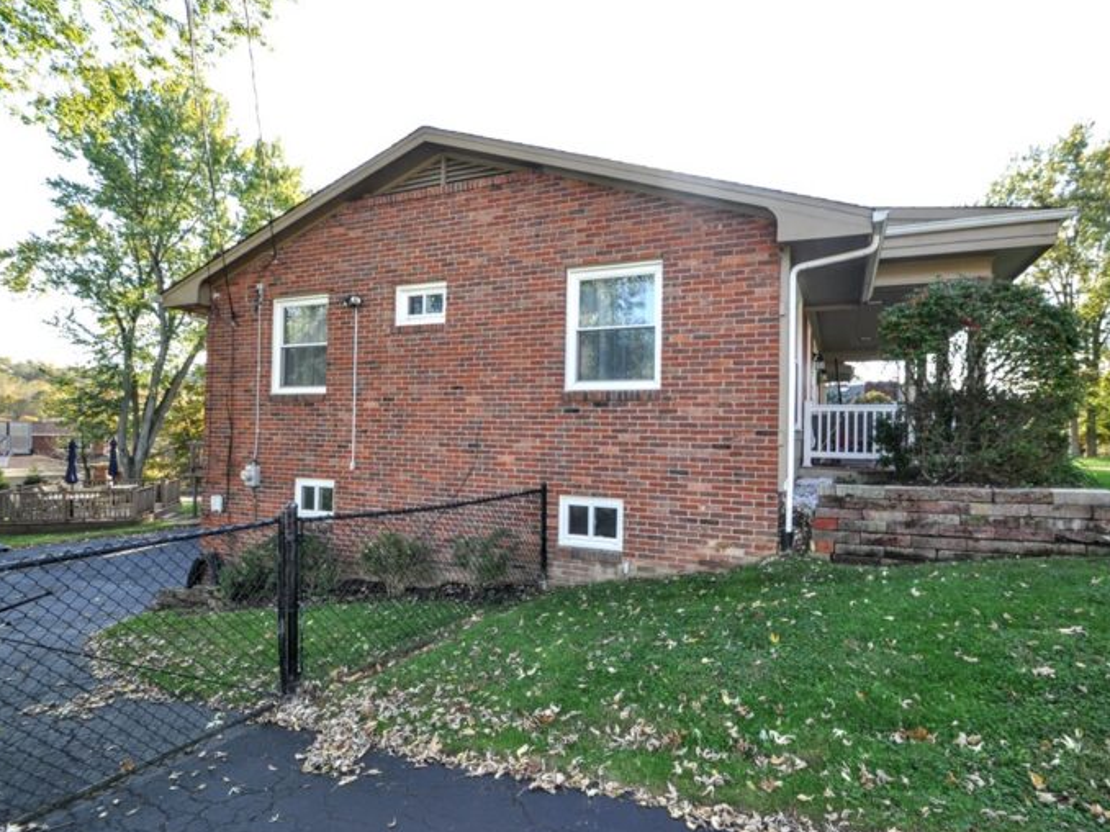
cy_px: 418
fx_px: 545
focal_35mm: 17
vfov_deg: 74.7
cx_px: 614
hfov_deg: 90.7
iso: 320
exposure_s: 1/160
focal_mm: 10
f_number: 6.3
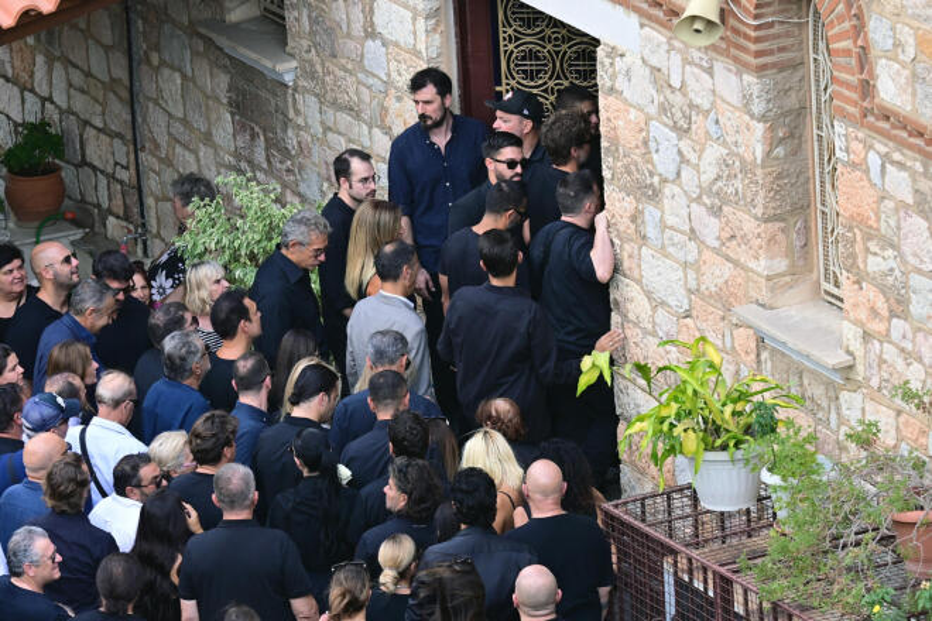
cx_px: 466
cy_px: 310
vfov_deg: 3.5
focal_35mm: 390
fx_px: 10096
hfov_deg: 5.3
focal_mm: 260
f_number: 6.3
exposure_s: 1/400
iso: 560
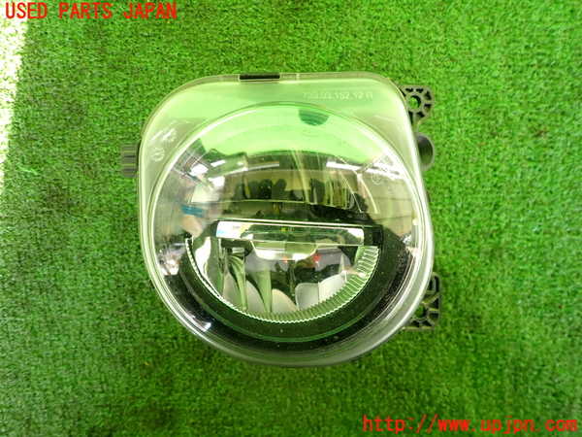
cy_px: 218
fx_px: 420
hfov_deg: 69.4
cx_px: 291
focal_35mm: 25
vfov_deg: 54.9
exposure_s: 1/60
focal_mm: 4.5
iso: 200
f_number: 2
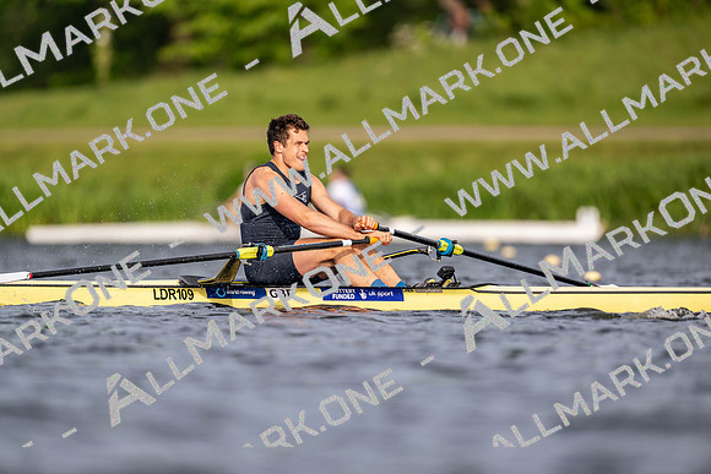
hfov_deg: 3.4
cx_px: 356
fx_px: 11852
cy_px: 237
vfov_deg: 2.3
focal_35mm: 600
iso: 320
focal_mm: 600
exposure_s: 1/2500
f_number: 4
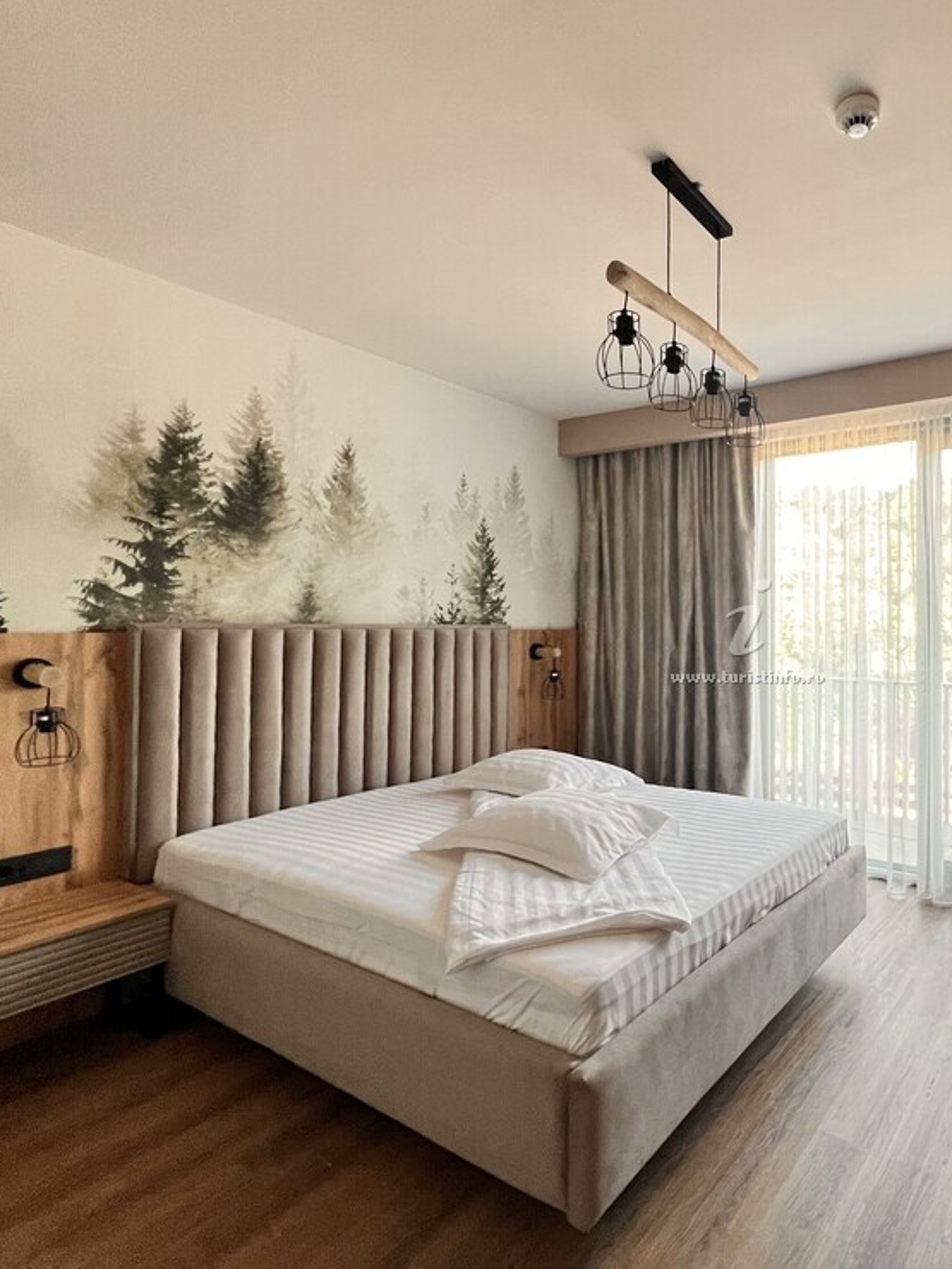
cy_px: 612
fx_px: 660
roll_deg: +0.1
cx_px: 731
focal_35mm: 18
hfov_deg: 66.4
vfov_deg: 87.7
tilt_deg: +1.1
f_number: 1.8
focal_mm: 1.57
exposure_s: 1/60
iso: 500
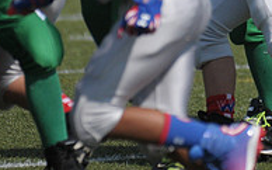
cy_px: -95
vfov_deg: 1.0
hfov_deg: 1.6
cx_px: 331
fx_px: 9787
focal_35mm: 1321
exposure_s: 1/8000
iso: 640
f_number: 4
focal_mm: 290
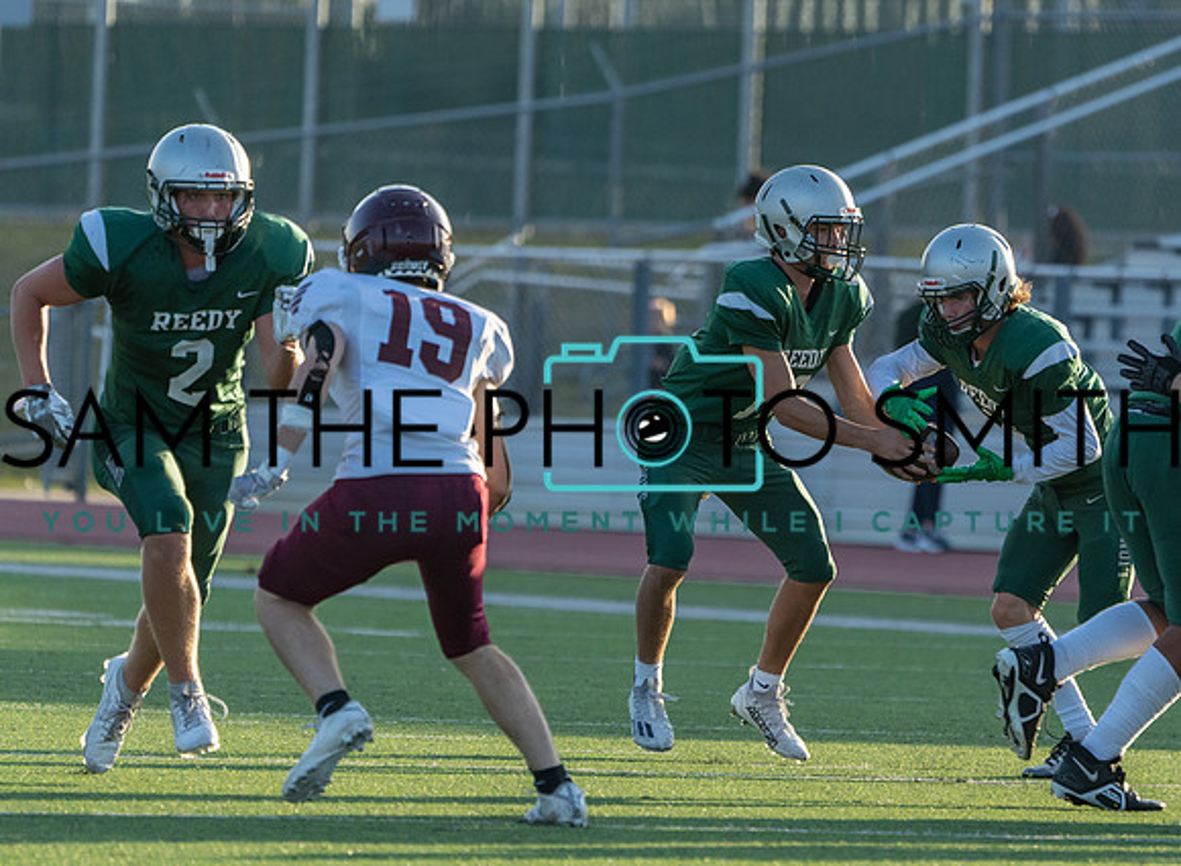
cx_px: 779
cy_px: 445
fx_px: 18024
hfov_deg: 3.8
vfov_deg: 2.8
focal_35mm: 533
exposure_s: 1/1250
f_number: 5.6
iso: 640
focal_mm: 367
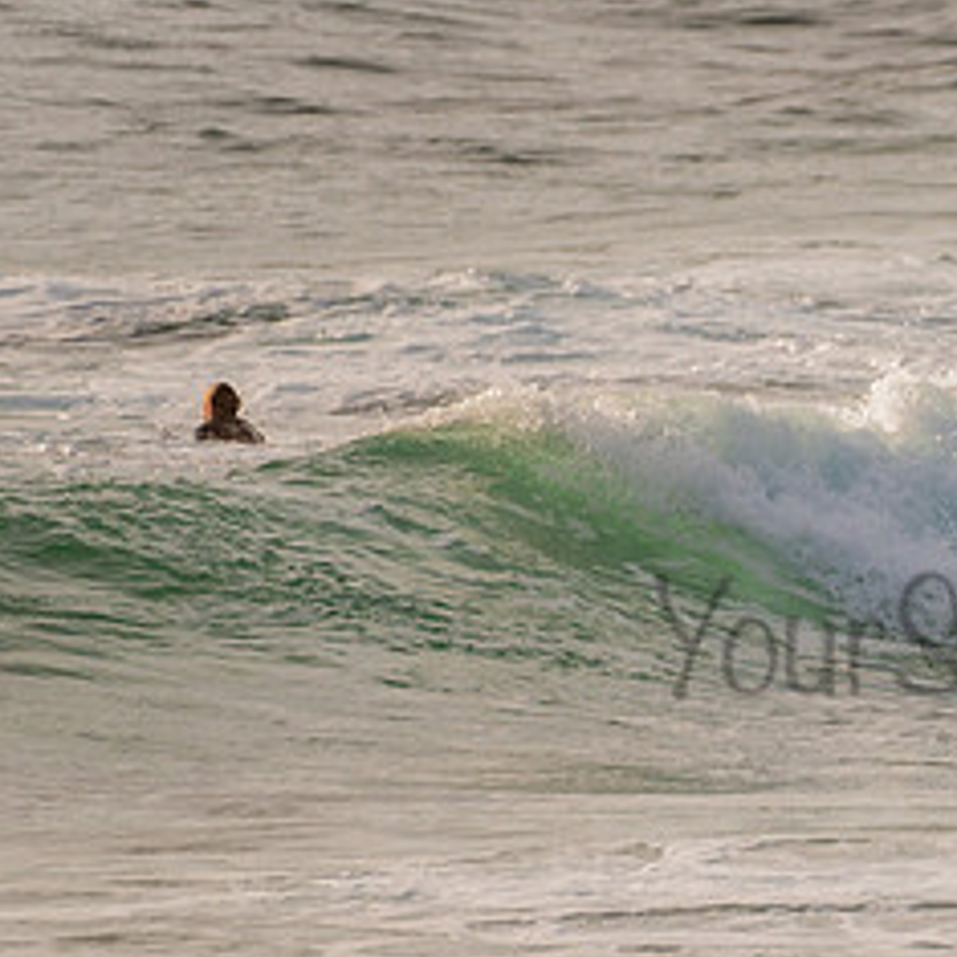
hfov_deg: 1.4
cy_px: 577
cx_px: 1046
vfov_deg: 1.4
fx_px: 40286
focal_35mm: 1288
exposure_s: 1/2000
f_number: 5.6
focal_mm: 500
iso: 160
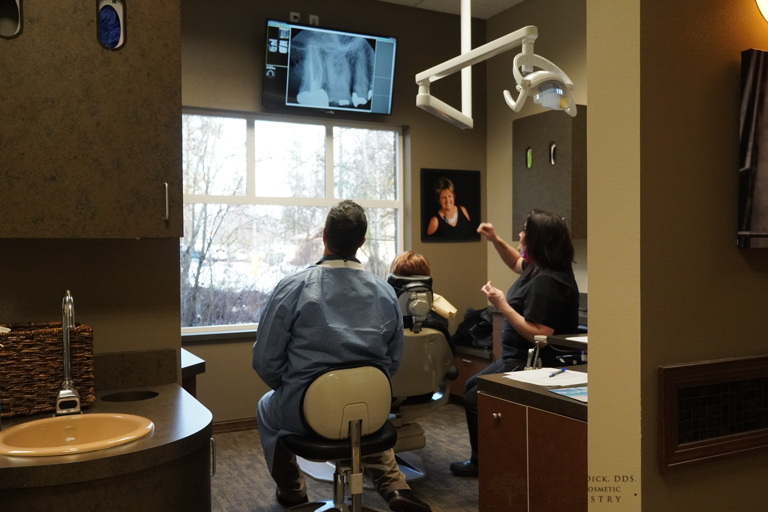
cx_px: 384
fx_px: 704
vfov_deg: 40.0
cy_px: 256
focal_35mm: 33
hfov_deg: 57.2
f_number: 4
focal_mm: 22
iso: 3200
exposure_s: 1/160
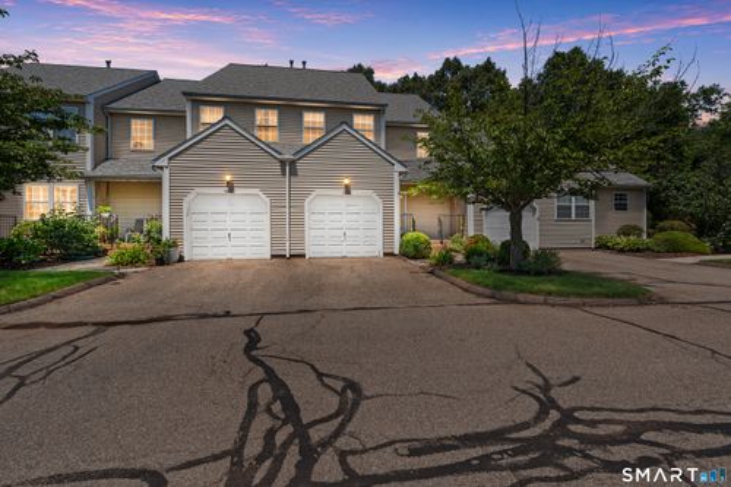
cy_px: 244
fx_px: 325
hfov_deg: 96.8
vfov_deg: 73.7
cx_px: 366
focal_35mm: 16
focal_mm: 16
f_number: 8
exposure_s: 1/400
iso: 400
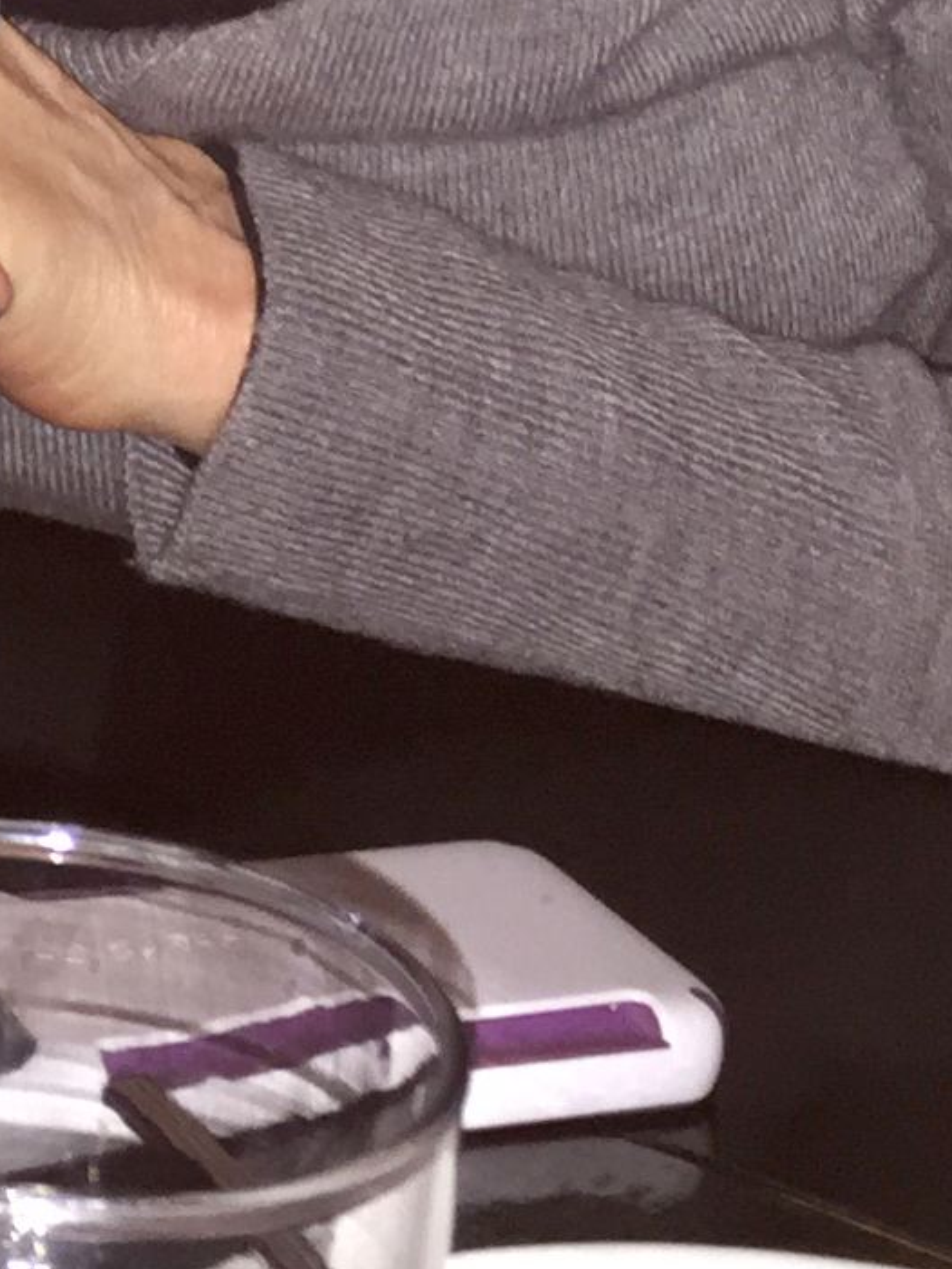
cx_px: -16
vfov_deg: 13.7
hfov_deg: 10.9
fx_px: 4949
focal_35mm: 135
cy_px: -623
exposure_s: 1/16
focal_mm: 4.15
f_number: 2.2
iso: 80
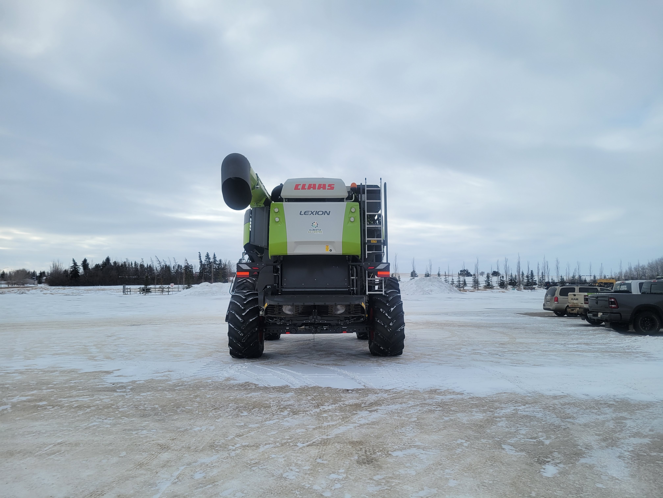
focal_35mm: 26
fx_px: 498
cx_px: 332
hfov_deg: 67.3
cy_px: 249
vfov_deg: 53.1
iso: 40
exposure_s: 1/2953
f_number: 1.8
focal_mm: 5.4
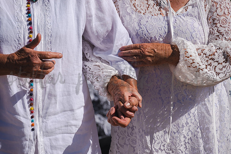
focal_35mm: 206
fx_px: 1321
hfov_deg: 10.0
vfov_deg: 6.7
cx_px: 113
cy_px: 77
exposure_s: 1/2000
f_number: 6.3
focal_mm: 200
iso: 160
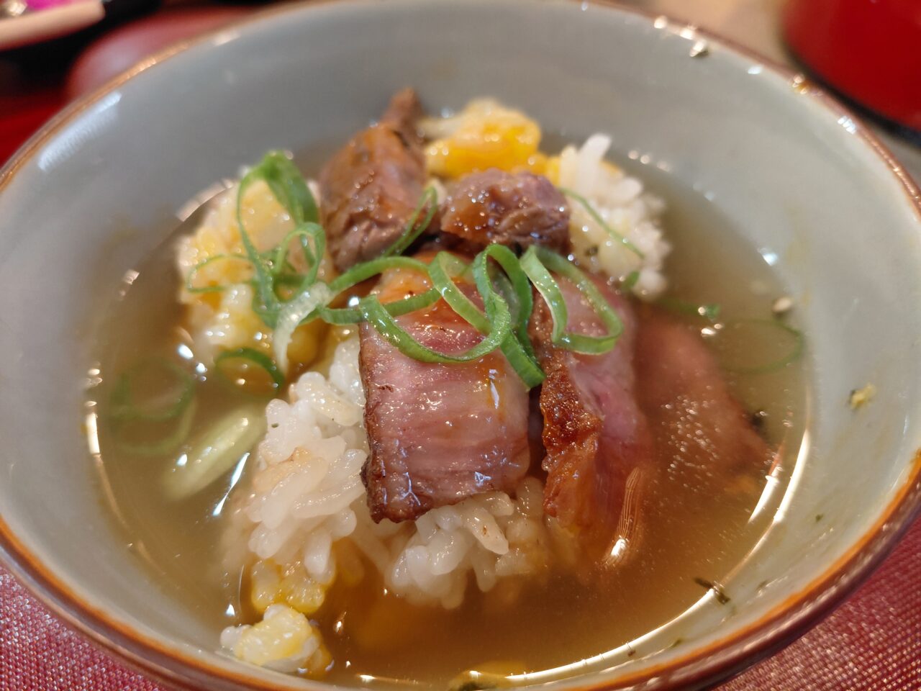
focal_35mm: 25
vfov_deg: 54.9
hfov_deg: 69.4
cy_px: 346
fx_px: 665
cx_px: 460
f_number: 1.8
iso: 250
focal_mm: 4.69
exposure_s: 1/60
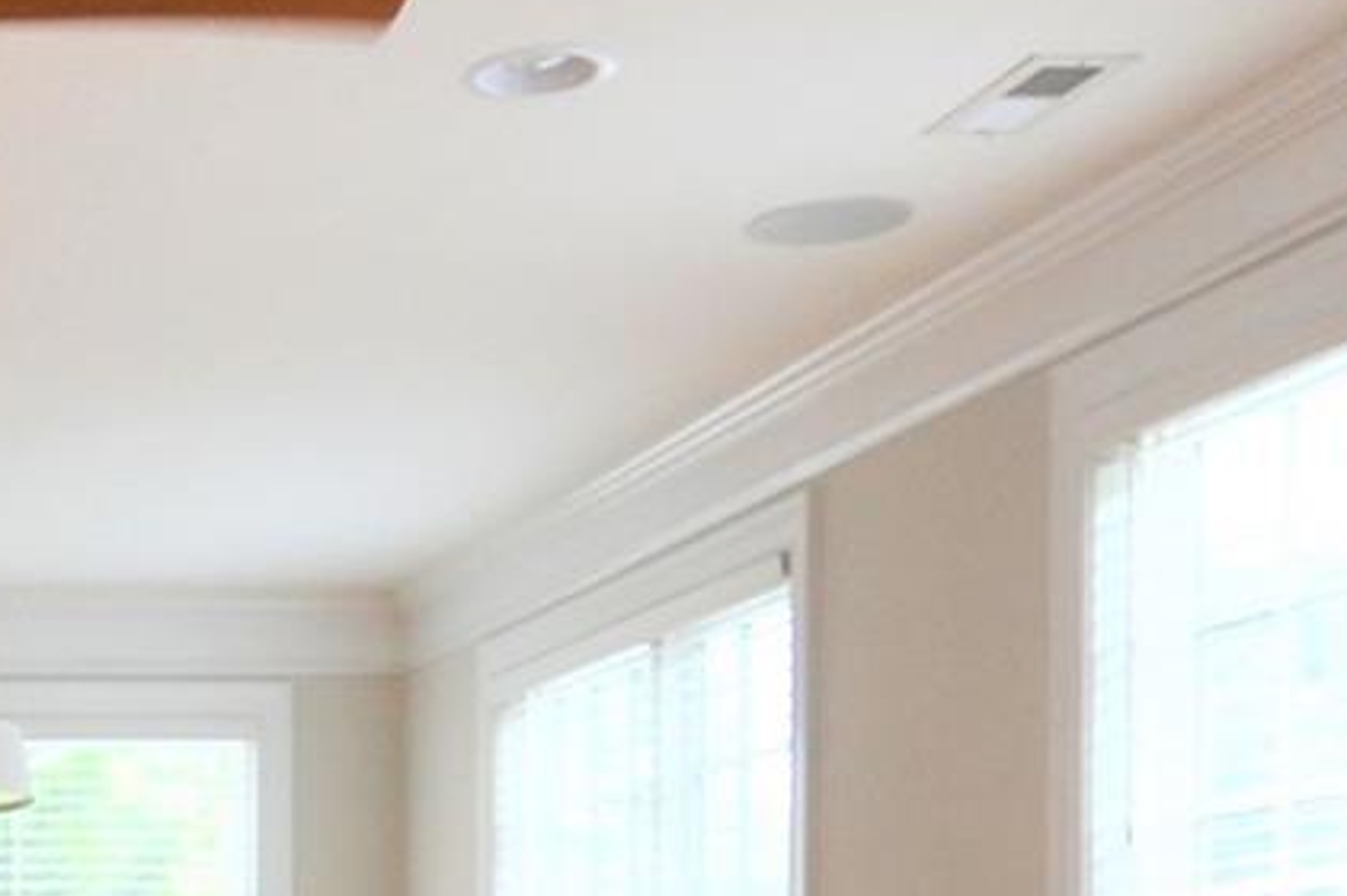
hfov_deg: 24.0
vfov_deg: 17.6
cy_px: 1114
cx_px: -451
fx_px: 2729
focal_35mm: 73
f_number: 5.6
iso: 400
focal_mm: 10
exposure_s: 1/125
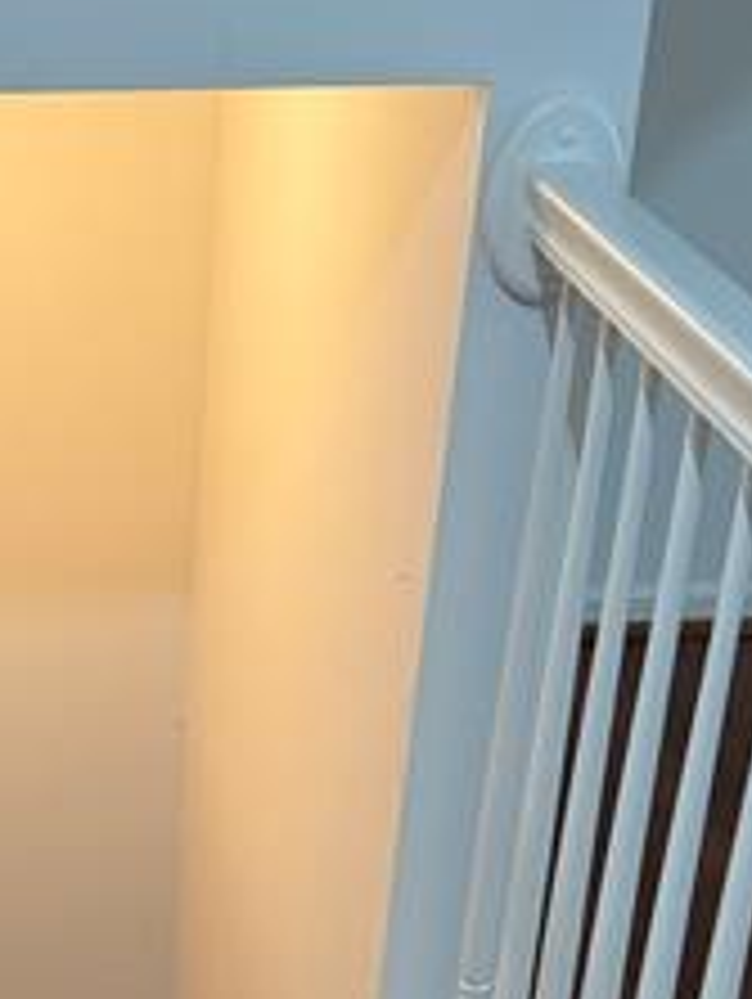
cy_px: 1026
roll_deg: +0.0
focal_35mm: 83
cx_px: -81
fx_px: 2400
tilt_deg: -31.8
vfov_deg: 22.5
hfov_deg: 17.2
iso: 160
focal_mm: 6.76
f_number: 1.78
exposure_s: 1/60
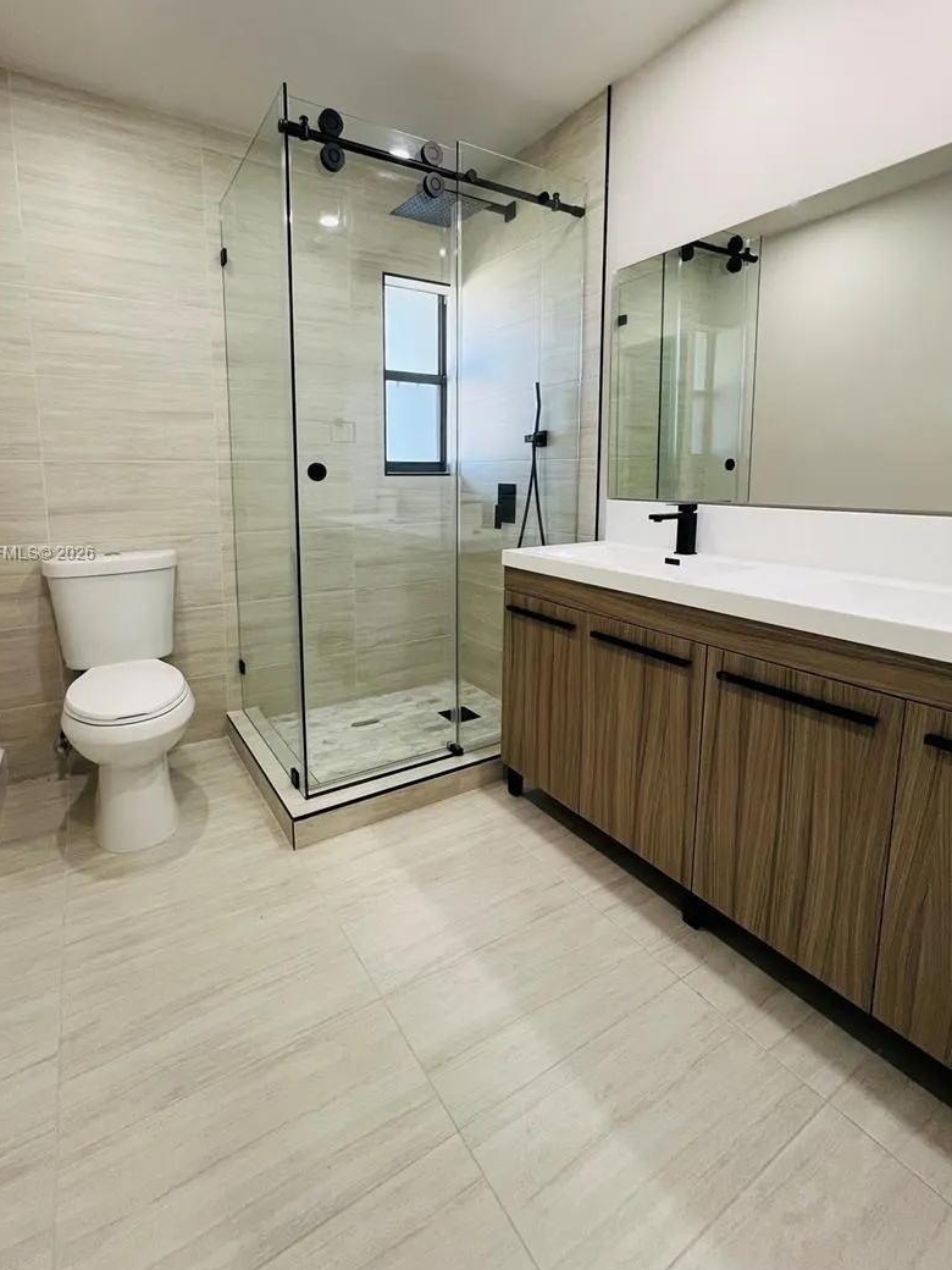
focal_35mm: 15
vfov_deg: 97.6
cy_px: 554
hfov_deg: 81.4
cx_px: 417
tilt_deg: -7.3
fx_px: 550
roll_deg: +0.8
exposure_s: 1/120
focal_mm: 1.57
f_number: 1.8
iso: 160
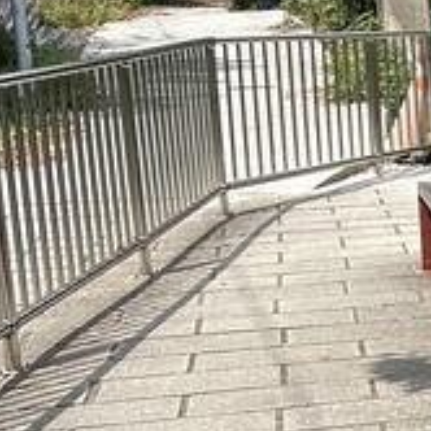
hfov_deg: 13.0
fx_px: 1521
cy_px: 248
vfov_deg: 16.1
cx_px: 971
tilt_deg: -9.9
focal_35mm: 108
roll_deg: +0.8
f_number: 1.5
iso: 50
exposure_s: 1/2695
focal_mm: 5.7
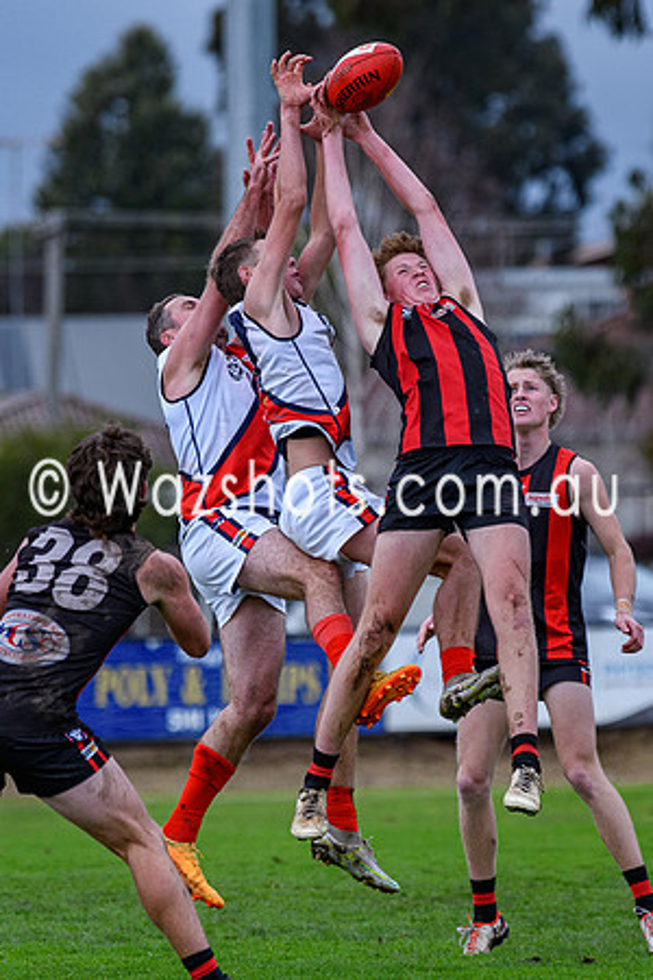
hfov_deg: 3.7
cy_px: 490
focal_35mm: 373
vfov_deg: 5.5
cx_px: 359
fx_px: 10147
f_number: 2.8
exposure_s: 1/4000
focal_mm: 165
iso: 640
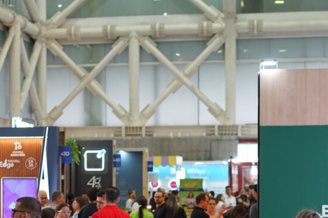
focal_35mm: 108
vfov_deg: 12.5
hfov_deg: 18.8
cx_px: 64
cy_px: 216
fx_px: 983
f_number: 2.5
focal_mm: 50
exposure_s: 1/125
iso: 640
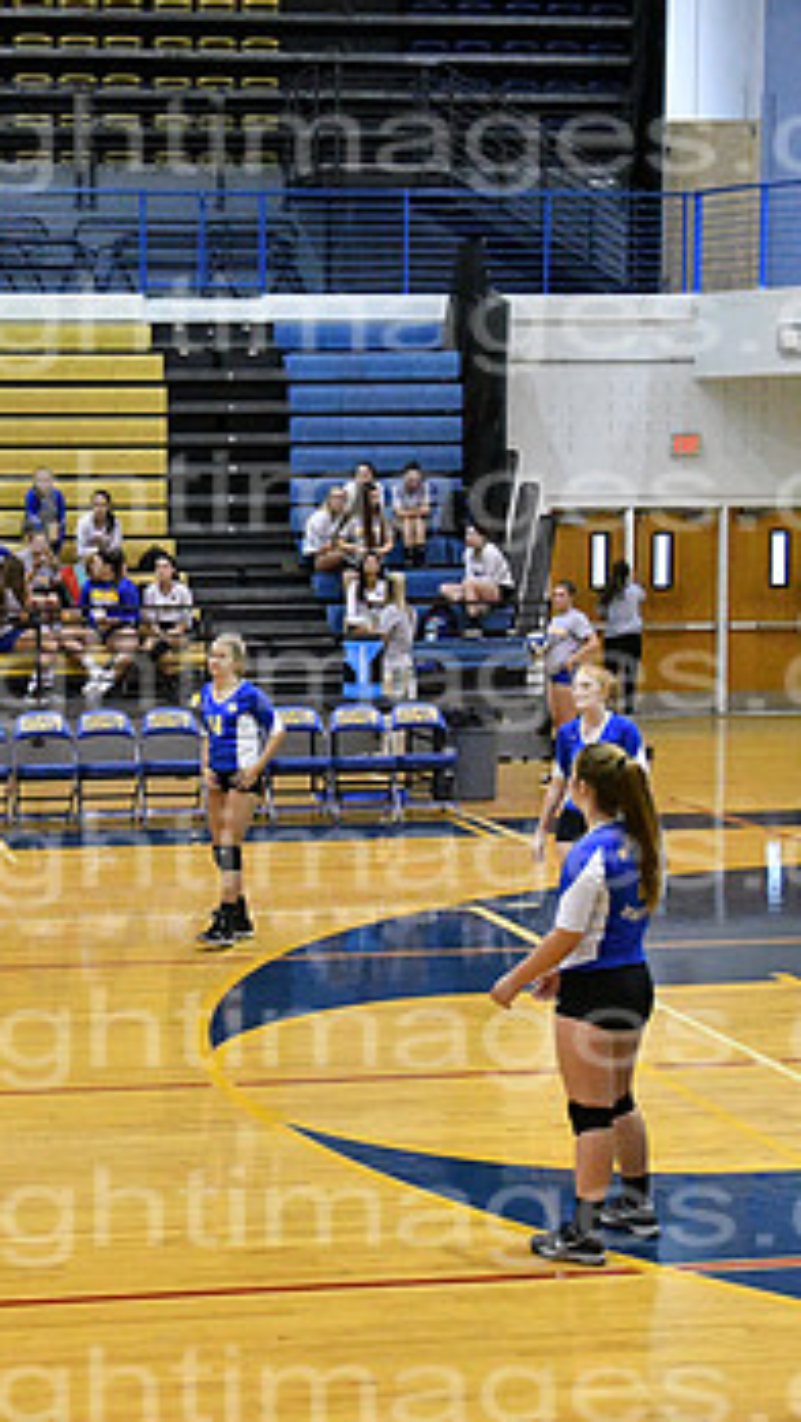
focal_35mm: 76
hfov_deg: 15.8
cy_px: 770
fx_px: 2862
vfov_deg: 27.9
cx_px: 155
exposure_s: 1/640
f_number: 3.5
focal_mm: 29
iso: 8000
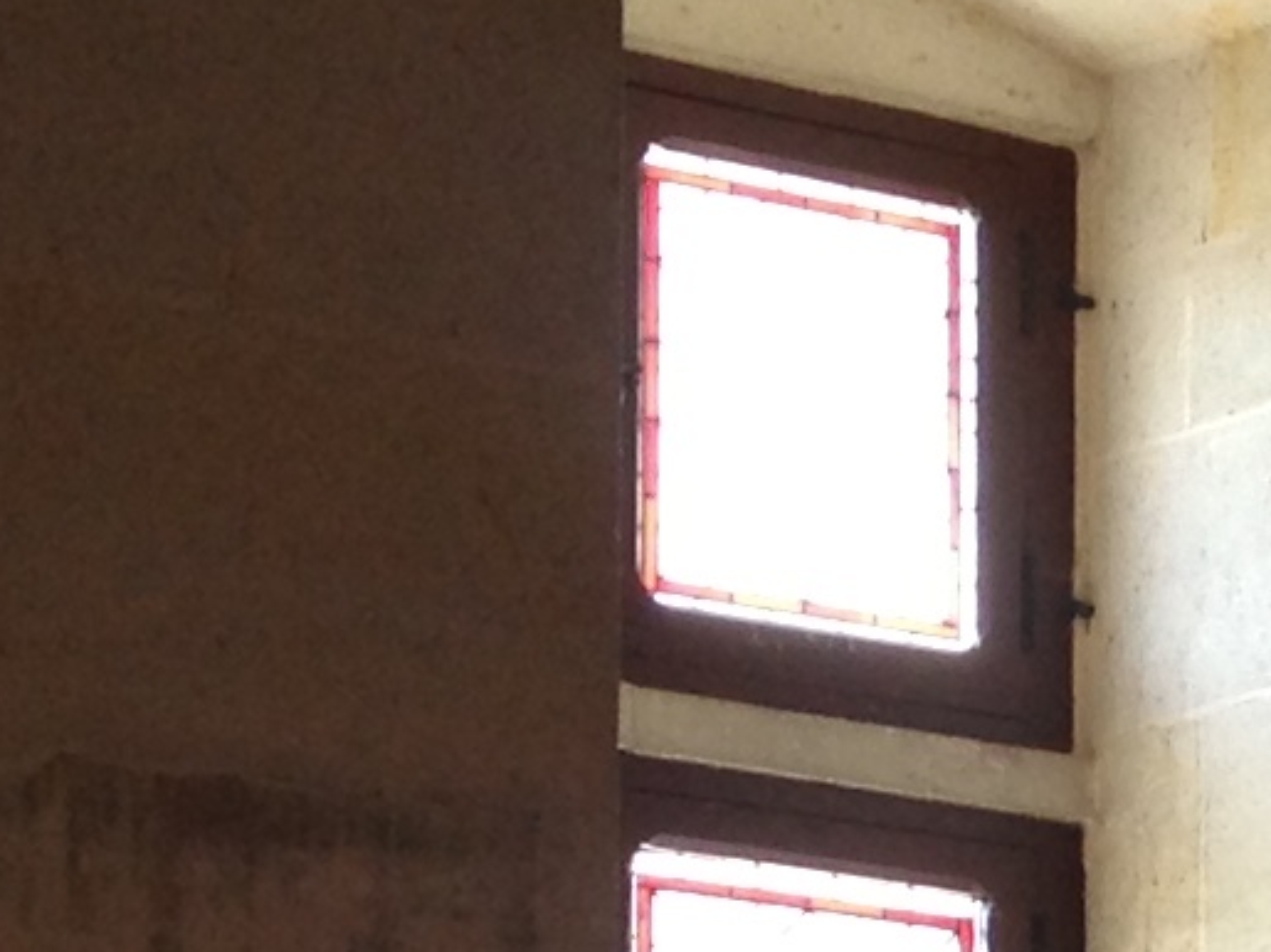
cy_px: 2089
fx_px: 8149
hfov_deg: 8.6
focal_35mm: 222
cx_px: 2278
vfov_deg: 6.4
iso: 64
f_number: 2.4
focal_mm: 4.28
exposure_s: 1/20
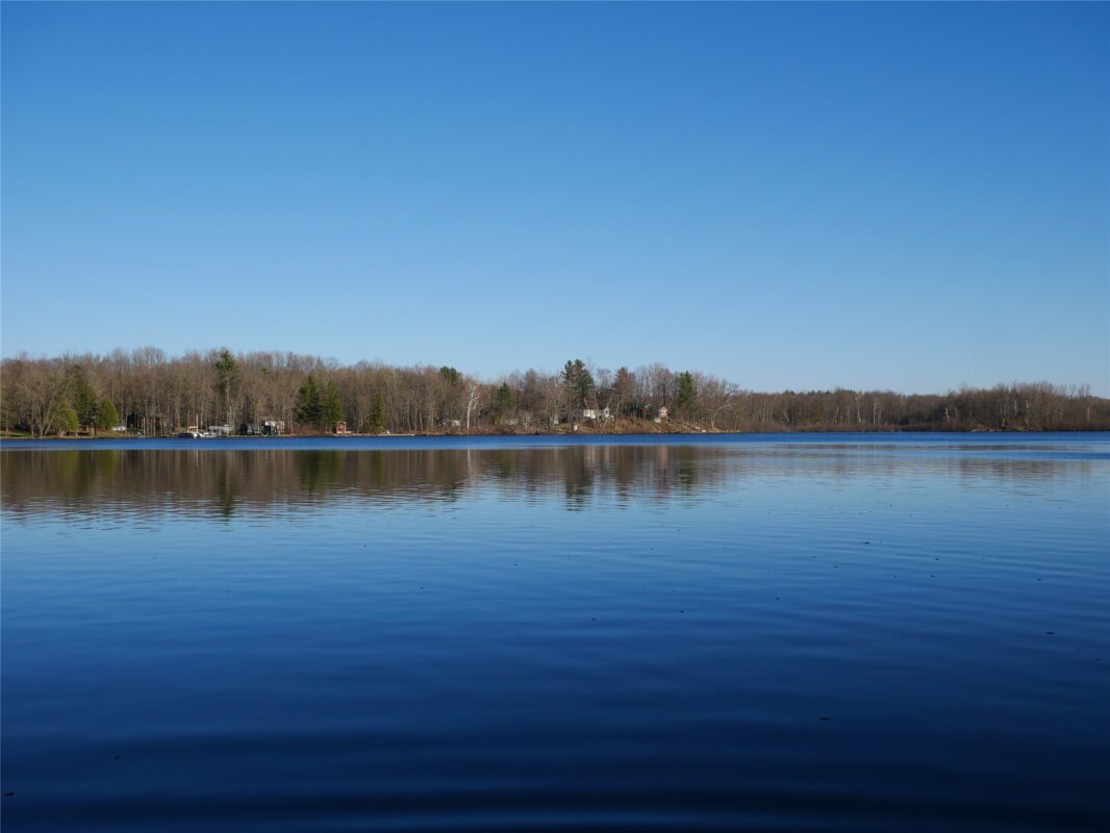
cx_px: 555
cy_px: 416
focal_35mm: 36
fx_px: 1155
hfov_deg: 51.3
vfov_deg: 39.7
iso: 200
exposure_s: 1/500
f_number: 8
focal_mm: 18
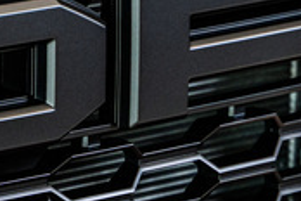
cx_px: -67
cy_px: 118
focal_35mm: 411
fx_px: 3436
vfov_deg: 3.3
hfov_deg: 5.0
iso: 320
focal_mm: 70
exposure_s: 1/125
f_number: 4
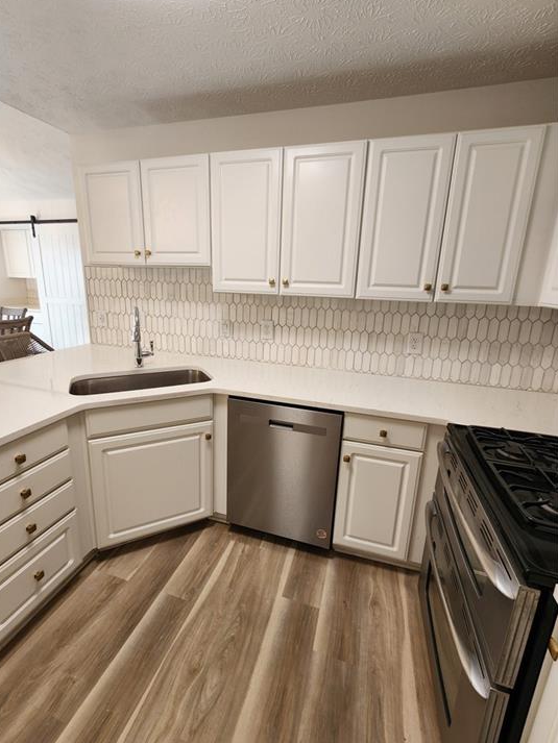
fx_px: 301
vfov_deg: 102.0
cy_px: 360
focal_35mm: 14
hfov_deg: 85.6
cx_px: 260
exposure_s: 1/60
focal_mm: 2.2
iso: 100
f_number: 2.2
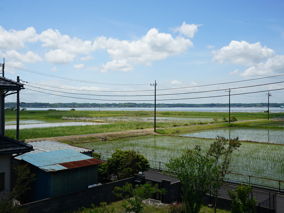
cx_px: 129
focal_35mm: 38
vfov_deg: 37.7
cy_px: 106
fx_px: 312
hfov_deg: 48.9
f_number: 10
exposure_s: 1/200
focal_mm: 35
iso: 100
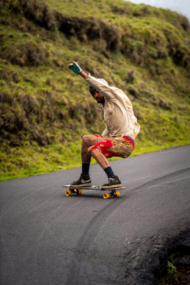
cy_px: 142
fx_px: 1567
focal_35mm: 198
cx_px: 95
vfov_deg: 10.4
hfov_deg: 6.9
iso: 100
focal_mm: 198
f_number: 4
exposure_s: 1/400
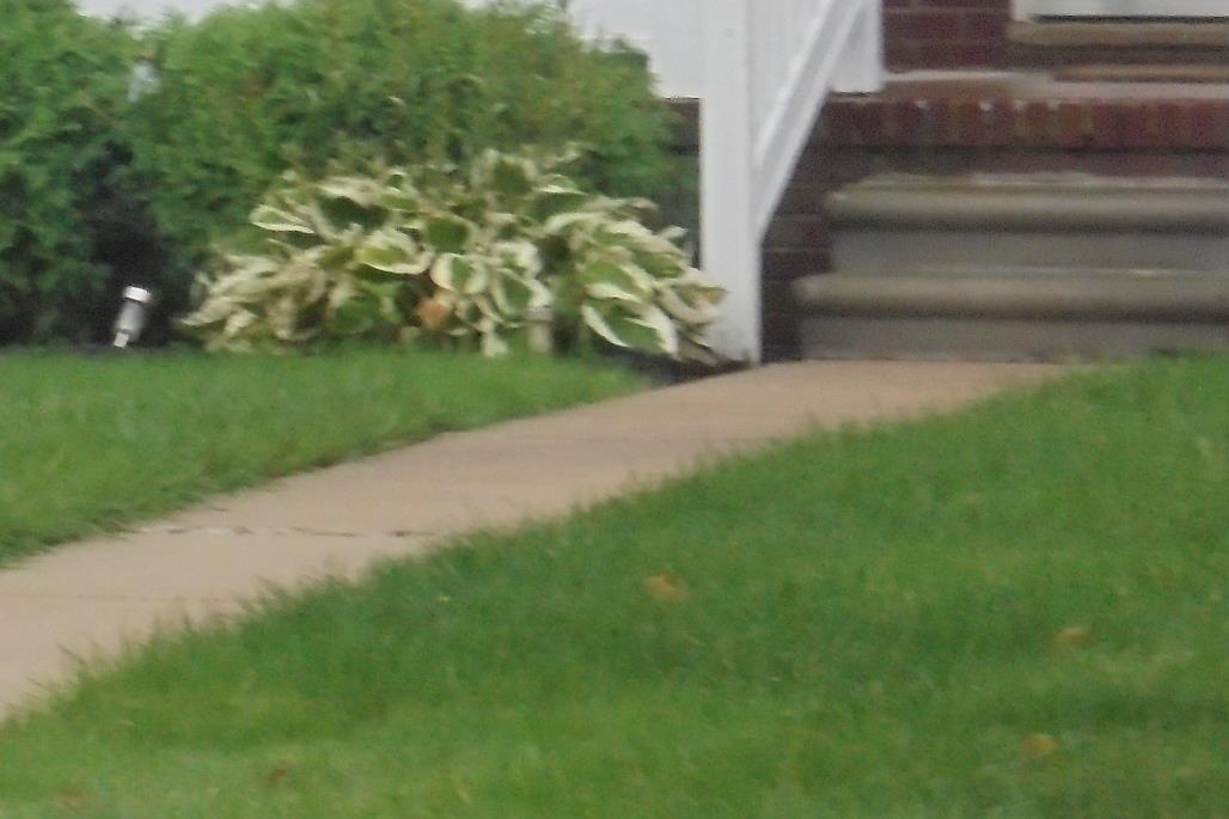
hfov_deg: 6.4
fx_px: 10922
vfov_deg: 4.3
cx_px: -19
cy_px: -328
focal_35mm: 320
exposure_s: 1/100
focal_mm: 21.8
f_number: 5.6
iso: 400
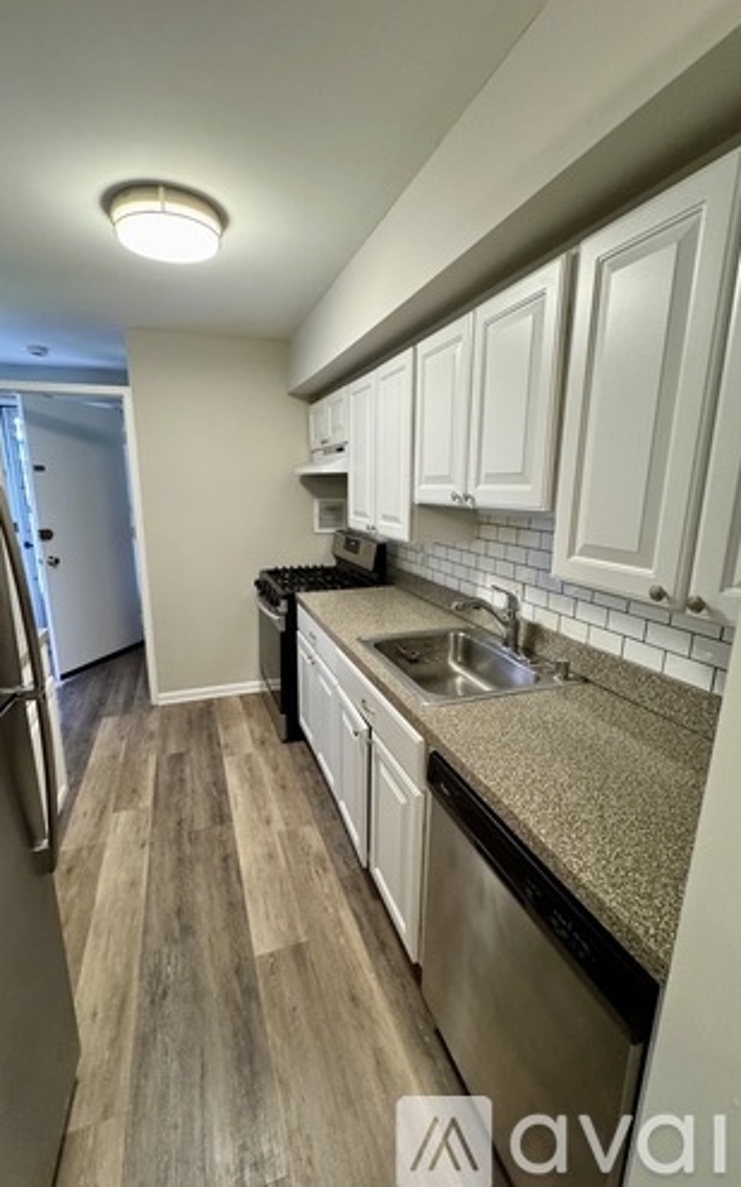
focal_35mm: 15
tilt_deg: -13.6
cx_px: 335
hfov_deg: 74.6
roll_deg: +0.6
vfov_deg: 101.5
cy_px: 592
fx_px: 485
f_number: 2.2
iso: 320
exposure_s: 1/60
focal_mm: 2.22
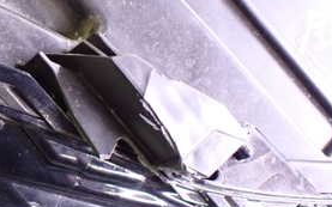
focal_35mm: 69
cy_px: 68
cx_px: -7
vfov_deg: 18.8
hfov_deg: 27.9
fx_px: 624
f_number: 2.3
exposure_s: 1/50
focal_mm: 5.4
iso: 800
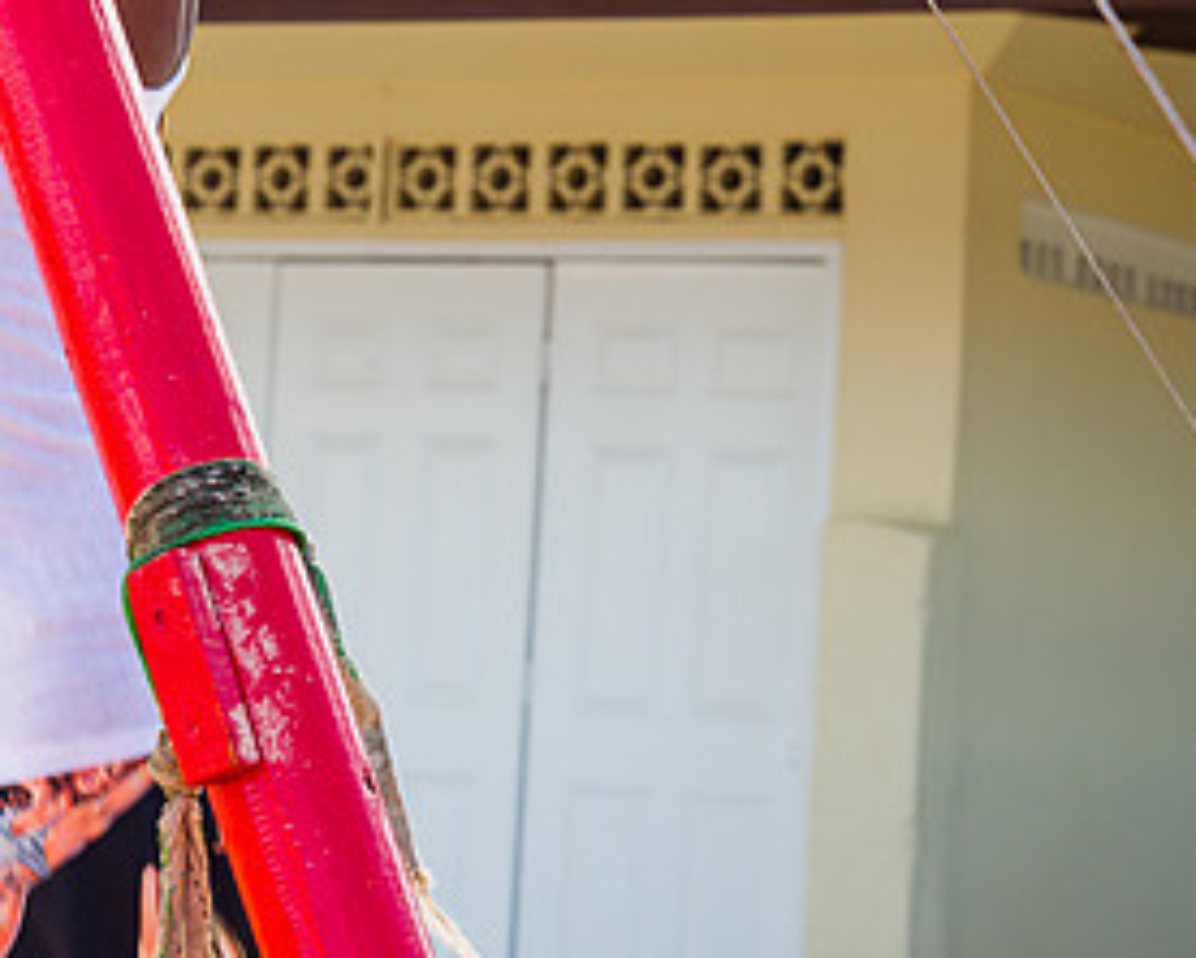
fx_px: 5668
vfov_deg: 9.7
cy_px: 375
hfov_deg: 12.0
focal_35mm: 160
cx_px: 93
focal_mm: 70
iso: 180
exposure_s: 1/320
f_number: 6.3
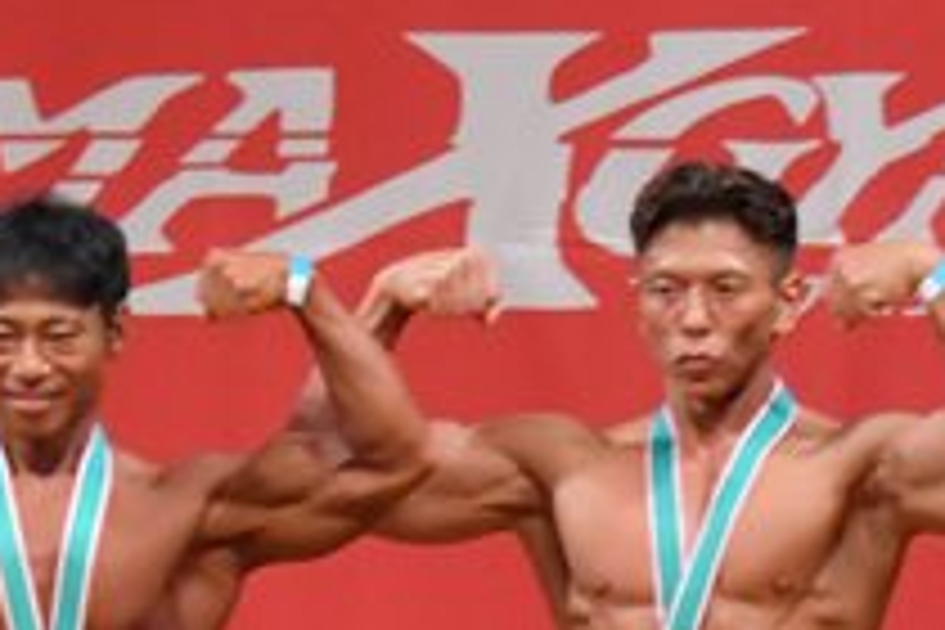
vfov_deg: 1.8
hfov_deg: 2.8
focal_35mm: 745
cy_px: 1044
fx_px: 19555
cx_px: 569
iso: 7200
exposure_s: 1/400
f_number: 5.6
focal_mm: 135
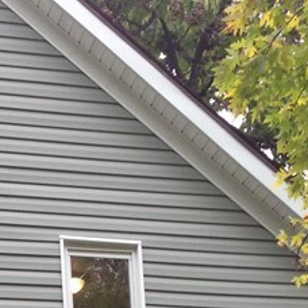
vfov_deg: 12.2
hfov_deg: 13.2
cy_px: 567
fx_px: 1319
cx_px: 15
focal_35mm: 131
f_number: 2.4
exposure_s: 1/120
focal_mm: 4.13
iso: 64
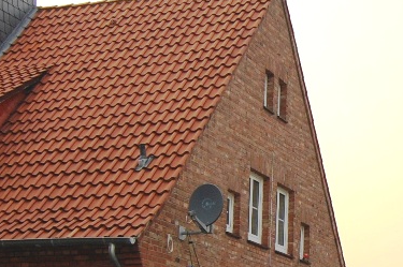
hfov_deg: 20.5
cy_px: 218
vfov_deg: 14.1
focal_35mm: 96
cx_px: 415
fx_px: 1073
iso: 220
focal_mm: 20
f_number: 5.6
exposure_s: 1/500
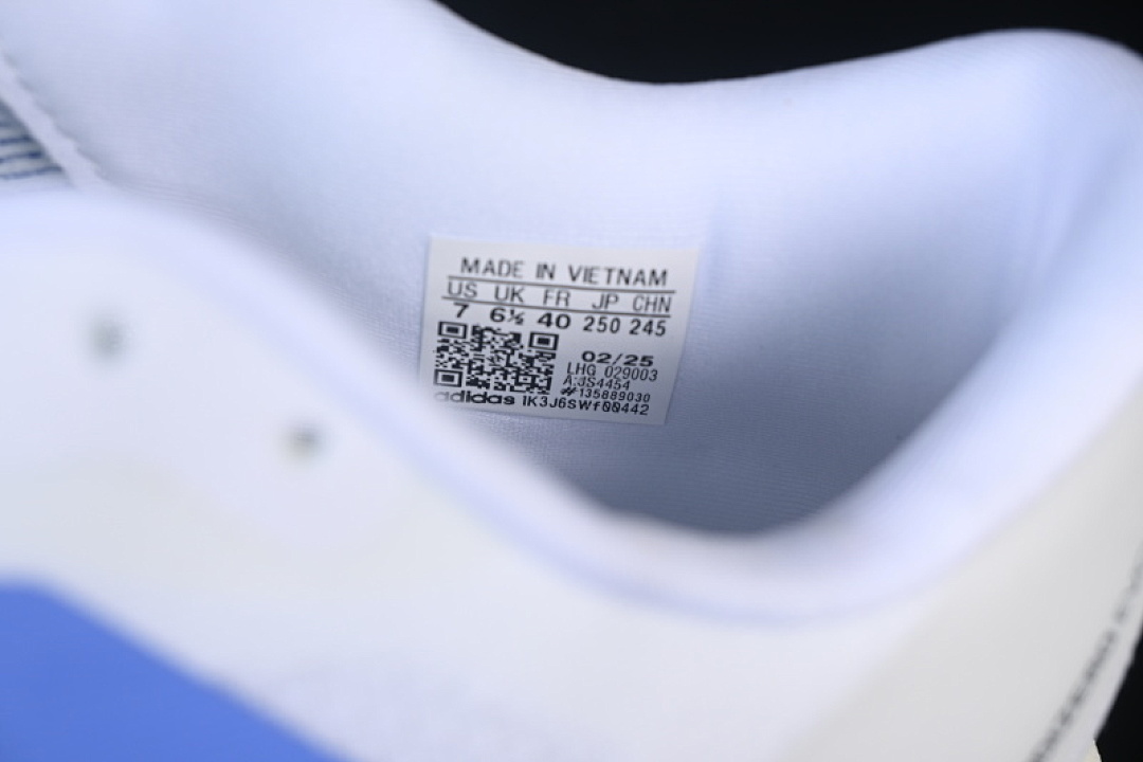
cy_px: 381
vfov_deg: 18.2
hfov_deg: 27.0
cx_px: 572
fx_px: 2381
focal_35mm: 75
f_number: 7.1
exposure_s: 1/100
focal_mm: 50
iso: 160
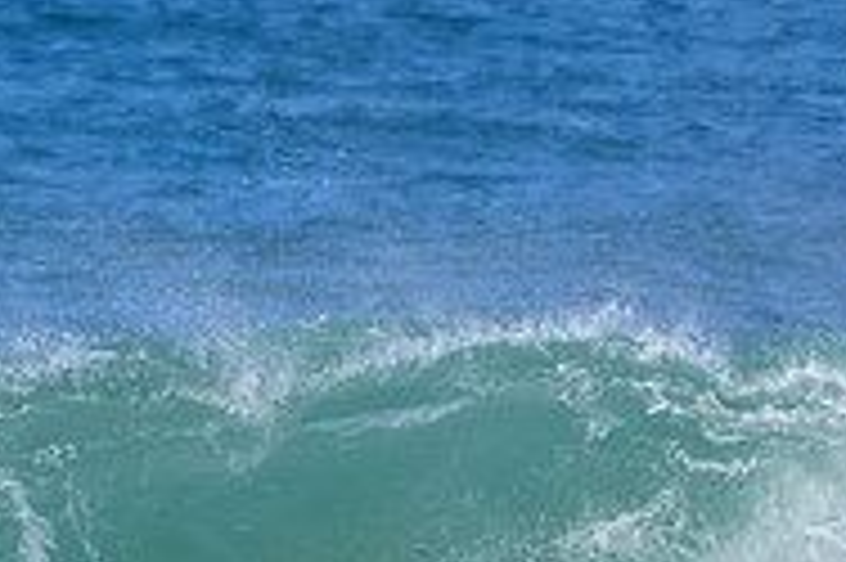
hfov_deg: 0.7
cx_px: 126
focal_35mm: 3088
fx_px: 72503
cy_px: 722
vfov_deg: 0.4
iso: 1600
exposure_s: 1/3200
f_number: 11
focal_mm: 1000
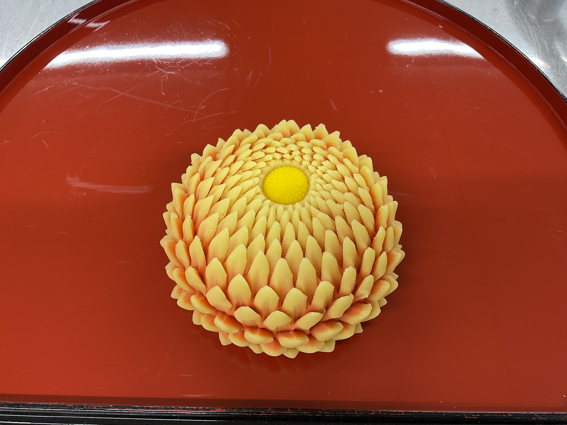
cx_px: 284
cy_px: 212
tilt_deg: -61.6
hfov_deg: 61.7
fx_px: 475
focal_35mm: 29
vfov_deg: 48.2
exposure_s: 1/60
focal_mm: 3
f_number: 1.8
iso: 40
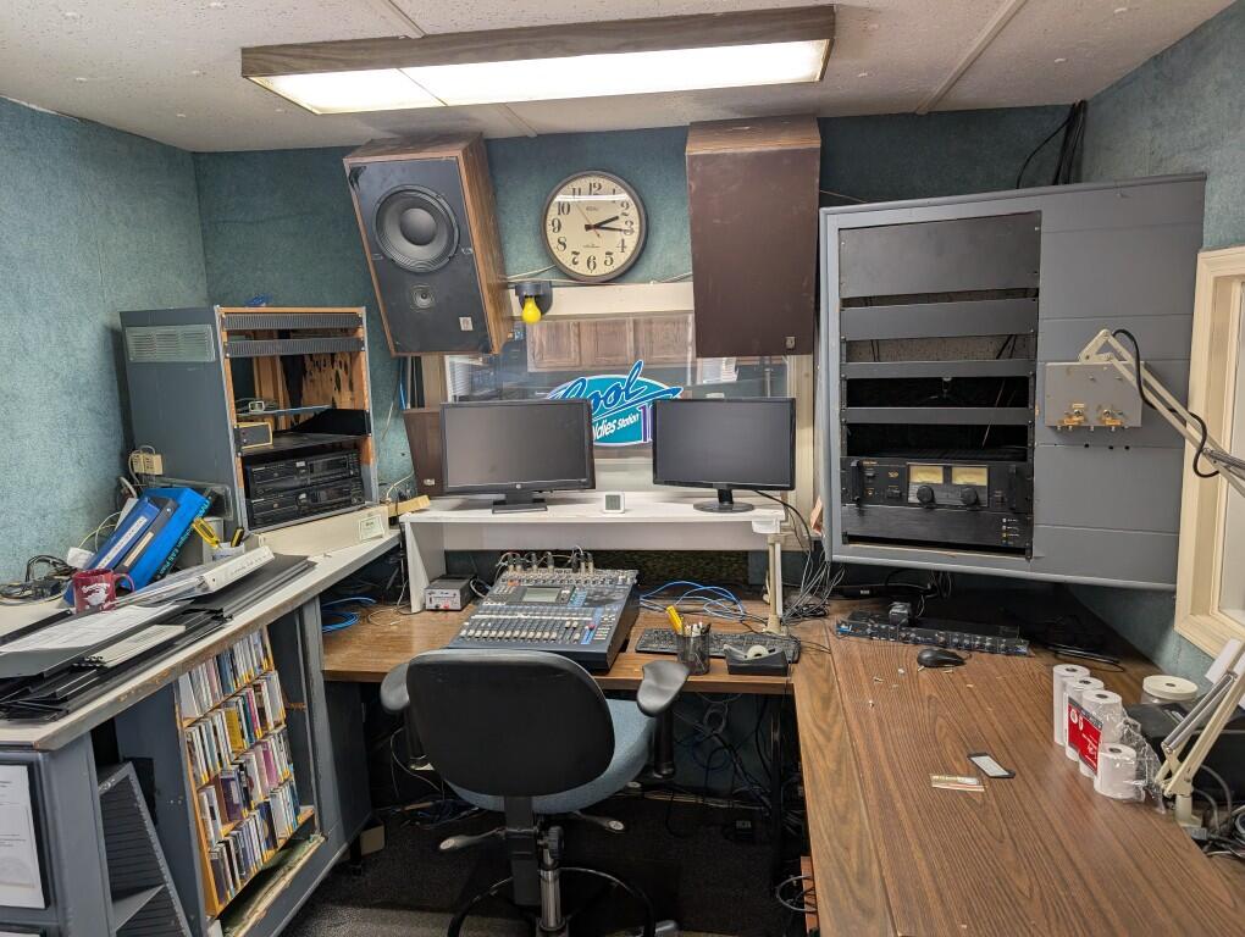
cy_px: 468
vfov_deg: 56.9
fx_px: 864
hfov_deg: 71.5
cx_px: 622
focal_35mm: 24
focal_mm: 6.9
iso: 40
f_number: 1.68
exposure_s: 1/24
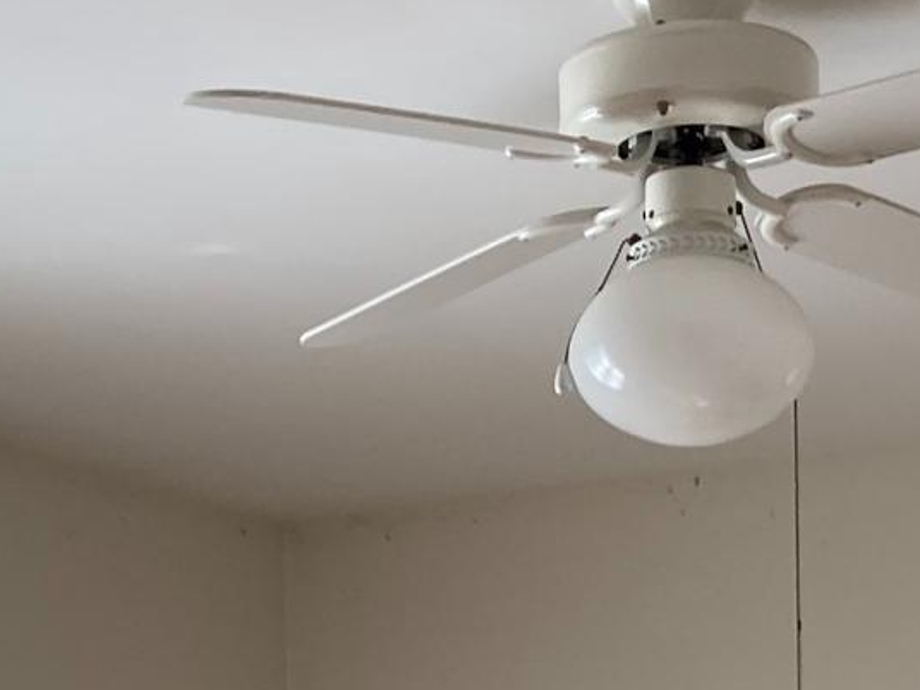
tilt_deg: -2.9
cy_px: 1258
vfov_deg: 12.6
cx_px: 501
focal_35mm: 107
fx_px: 2844
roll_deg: +1.3
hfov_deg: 18.4
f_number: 1.8
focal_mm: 3.99
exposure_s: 1/60
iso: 80
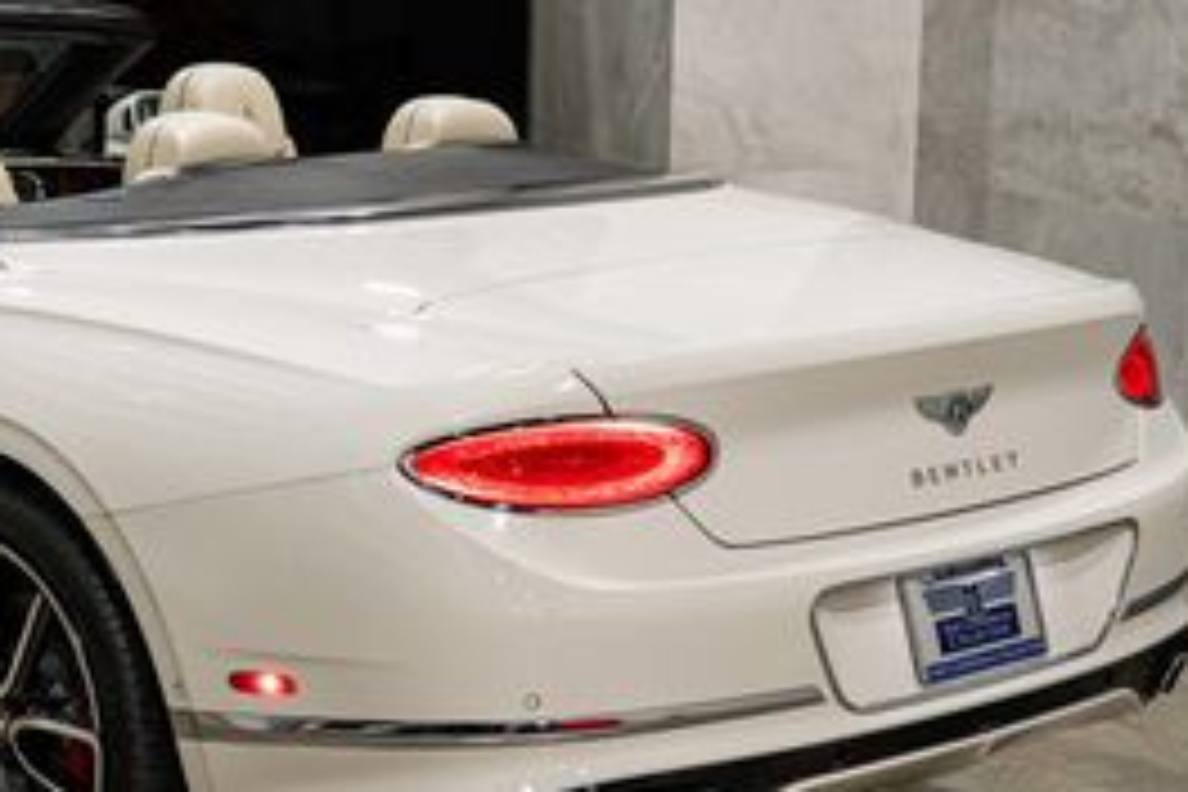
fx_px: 3036
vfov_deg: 14.9
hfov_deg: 21.7
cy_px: 421
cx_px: 130
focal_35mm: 92
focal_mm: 38
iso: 1250
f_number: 4
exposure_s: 1/125
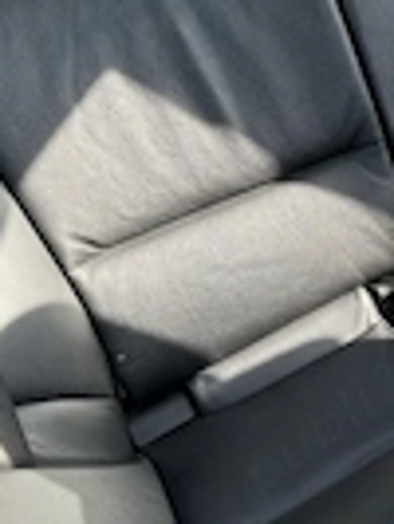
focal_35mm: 72
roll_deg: +5.5
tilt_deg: -28.1
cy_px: 138
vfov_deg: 26.7
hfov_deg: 19.5
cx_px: 449
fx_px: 1091
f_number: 1.78
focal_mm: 6.76
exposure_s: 1/478
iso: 100
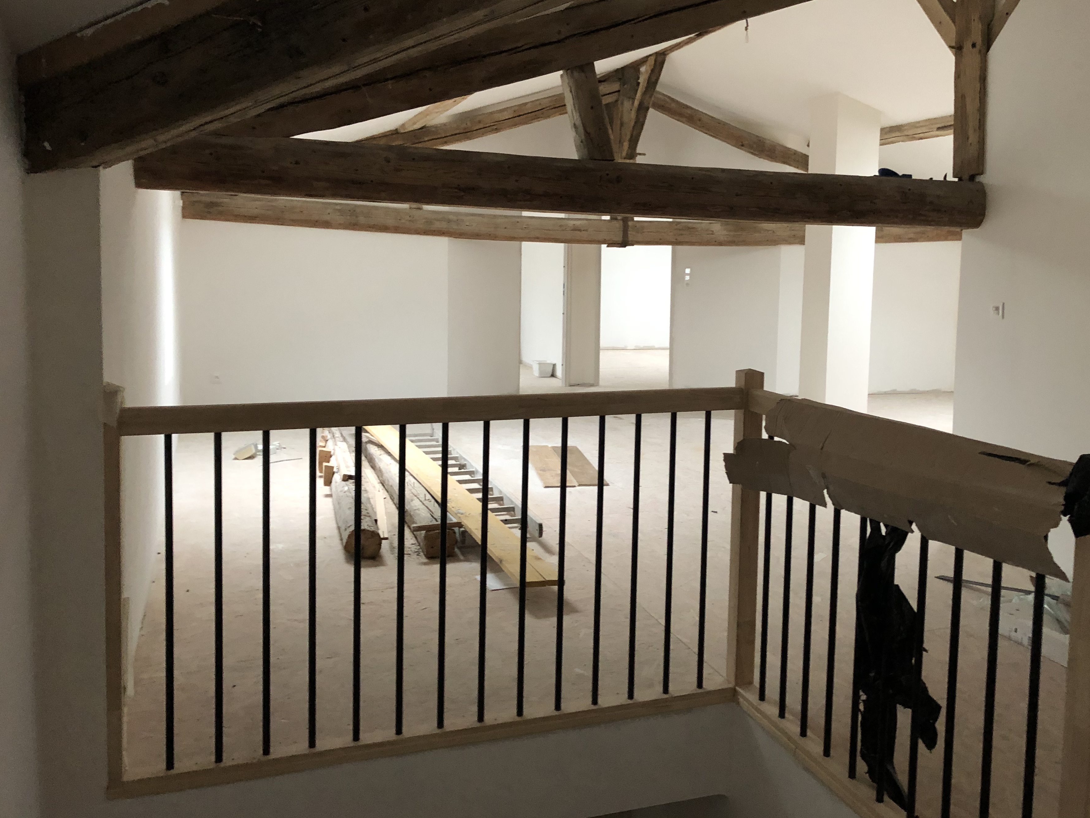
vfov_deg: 44.1
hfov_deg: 56.7
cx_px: 610
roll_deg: -1.3
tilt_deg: -6.0
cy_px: 358
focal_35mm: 32
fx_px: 1008
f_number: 1.8
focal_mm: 3.99
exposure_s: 1/15
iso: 100
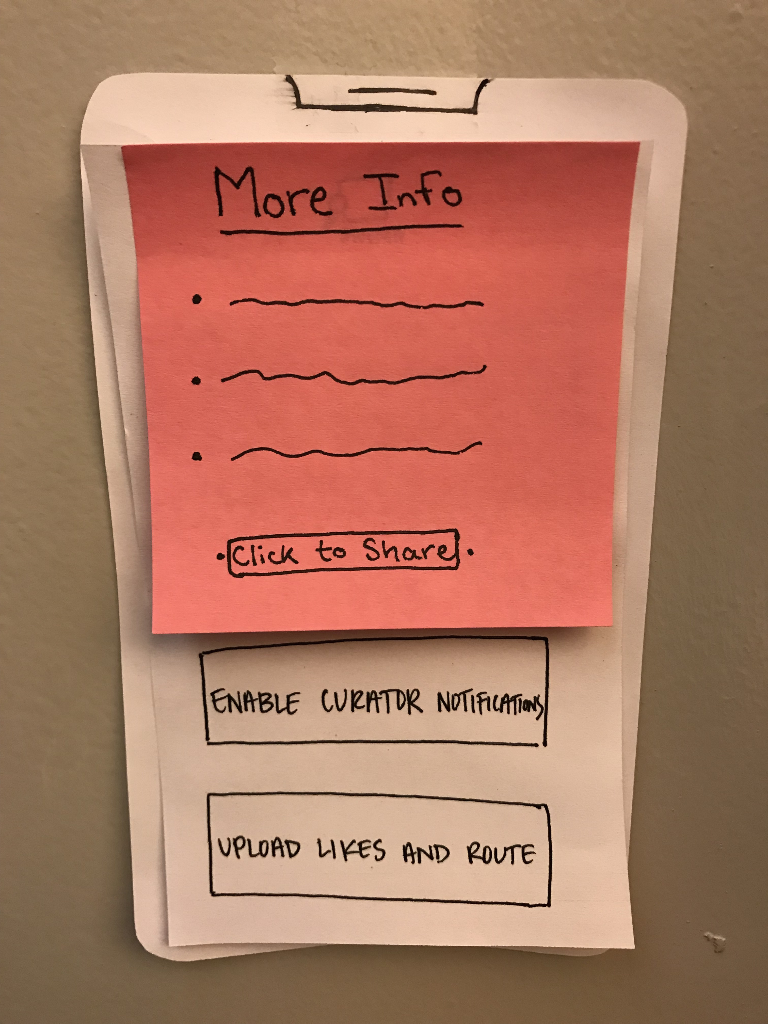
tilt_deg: -13.9
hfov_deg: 49.7
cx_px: 384
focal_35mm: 28
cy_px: 512
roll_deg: +0.5
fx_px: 828
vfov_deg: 63.4
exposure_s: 1/15
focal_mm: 3.99
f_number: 1.8
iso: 50
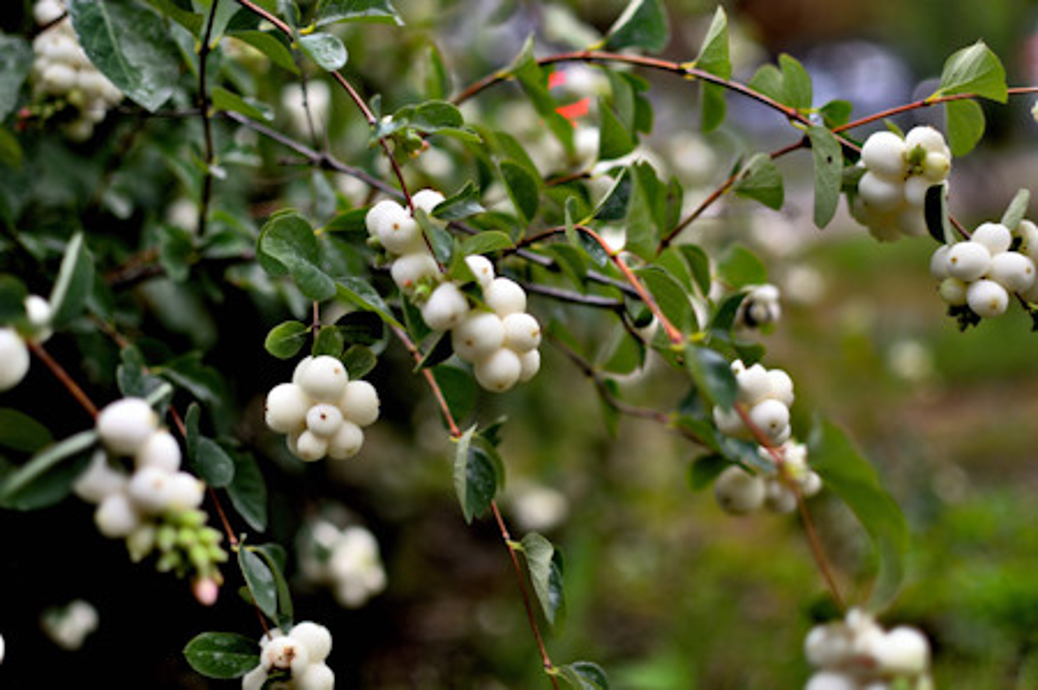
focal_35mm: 52
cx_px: 519
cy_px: 345
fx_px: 1512
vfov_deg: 25.7
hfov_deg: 37.9
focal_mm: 35
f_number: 2
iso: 100
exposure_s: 1/40
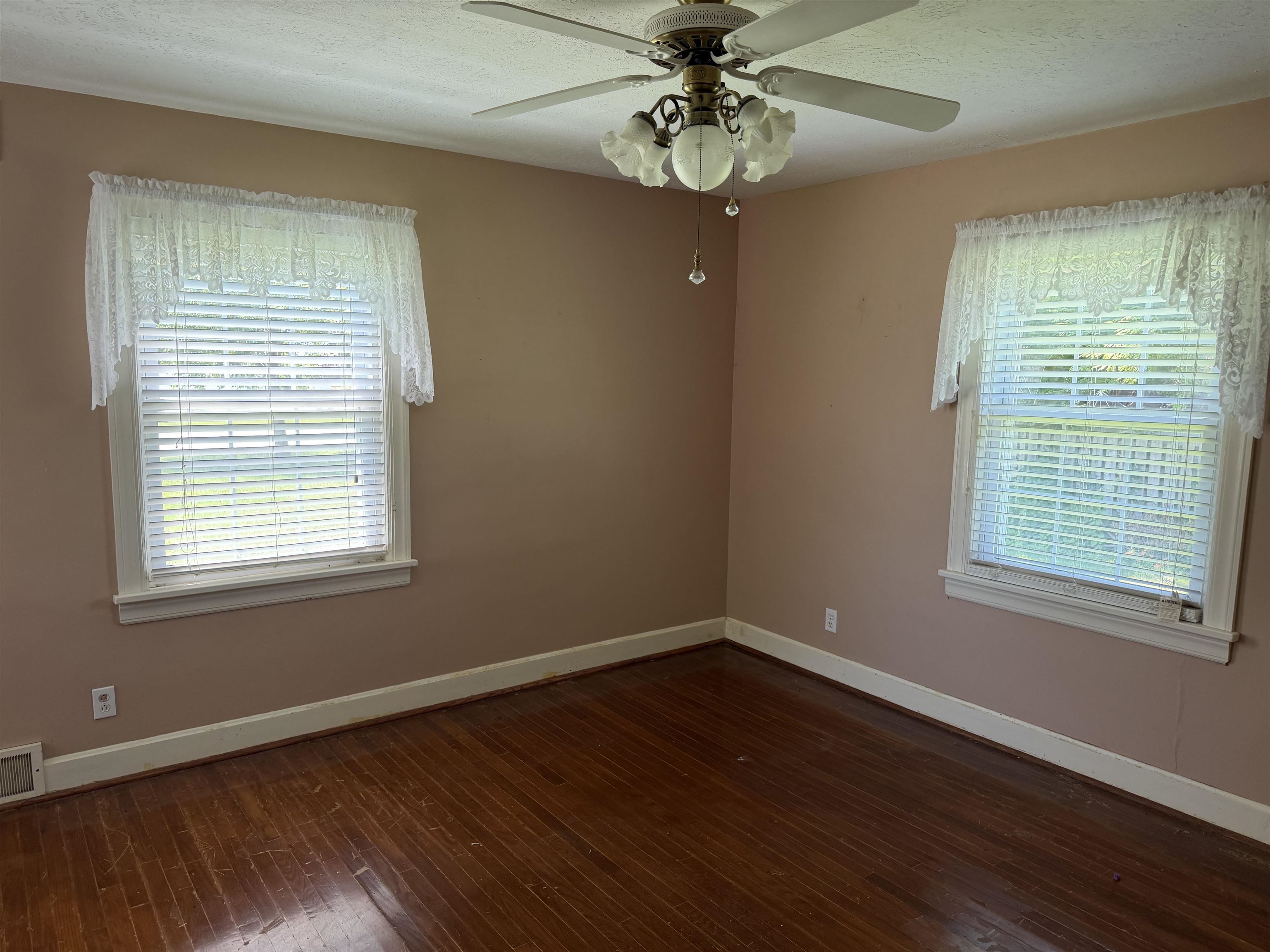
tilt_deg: -7.9
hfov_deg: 71.6
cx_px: 635
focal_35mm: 24
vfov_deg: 56.8
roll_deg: +1.3
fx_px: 881
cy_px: 476
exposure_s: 1/121
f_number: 1.78
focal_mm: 6.76
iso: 125
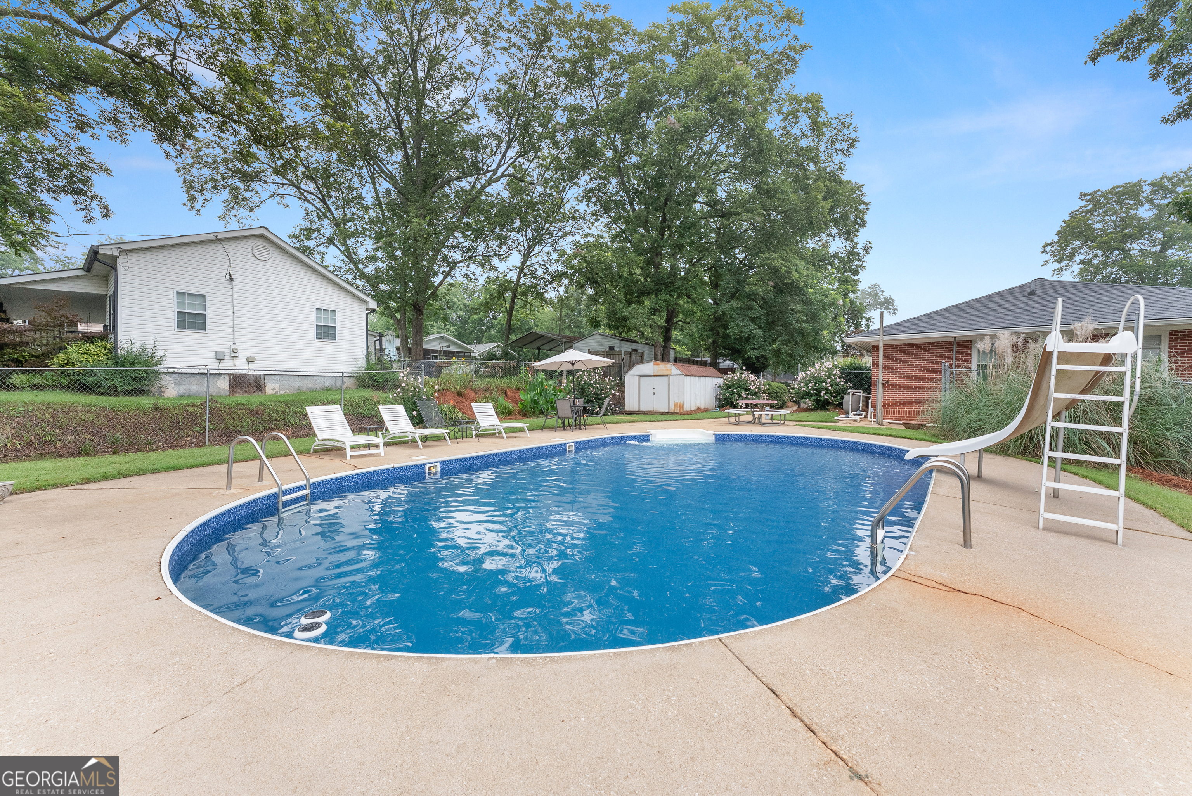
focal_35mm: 14
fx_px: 464
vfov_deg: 81.3
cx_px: 596
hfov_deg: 104.2
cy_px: 398
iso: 640
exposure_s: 1/160
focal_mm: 14
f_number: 7.1
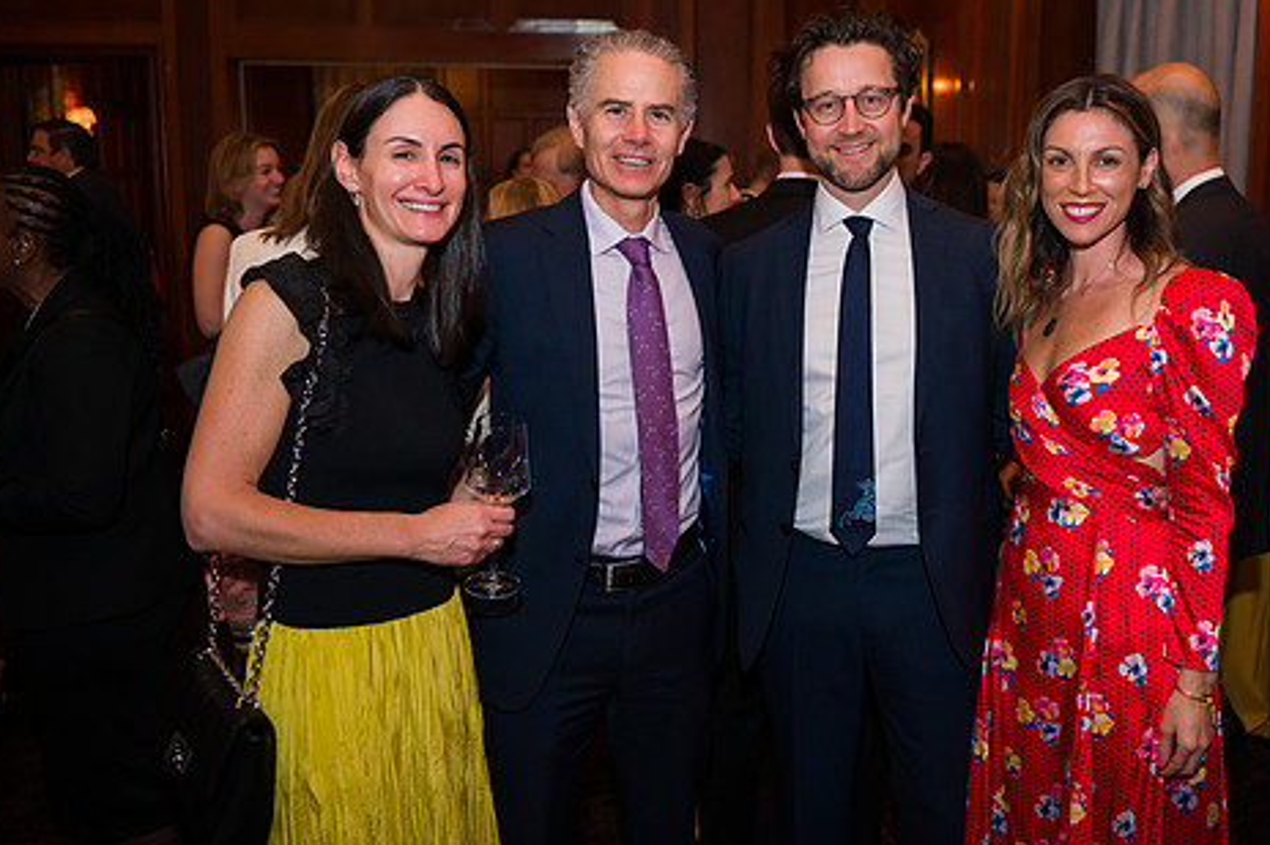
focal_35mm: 35
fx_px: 1234
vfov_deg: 37.8
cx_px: 753
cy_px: 366
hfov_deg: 54.1
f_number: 3.2
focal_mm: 28
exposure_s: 1/200
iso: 1600
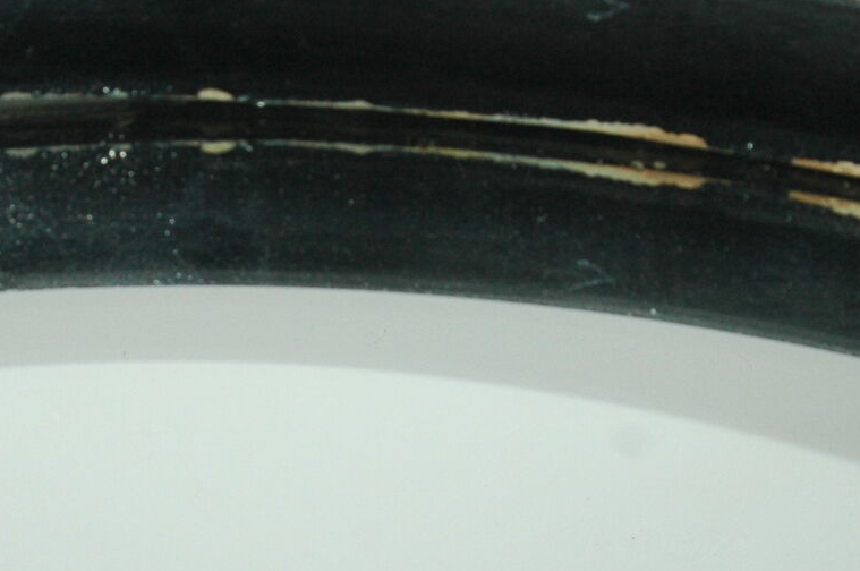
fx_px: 2958
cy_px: 333
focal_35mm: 124
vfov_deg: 11.0
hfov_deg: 16.5
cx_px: 248
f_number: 7.1
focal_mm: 28
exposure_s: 1/125
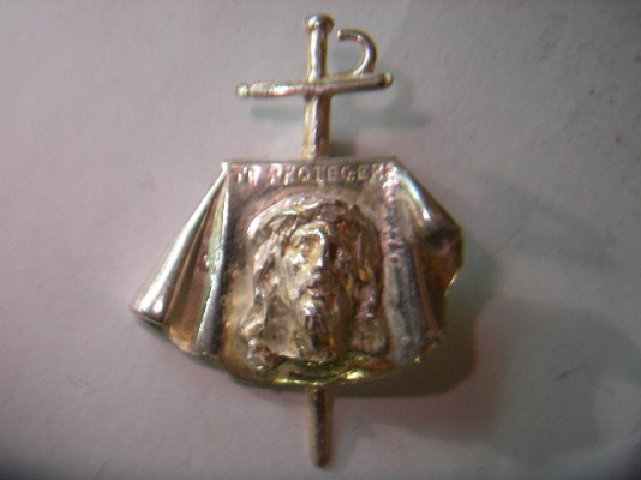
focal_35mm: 38
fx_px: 703
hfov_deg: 49.0
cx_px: 320
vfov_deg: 37.7
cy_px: 240
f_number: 2.9
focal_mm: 6
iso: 100
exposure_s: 1/42.1
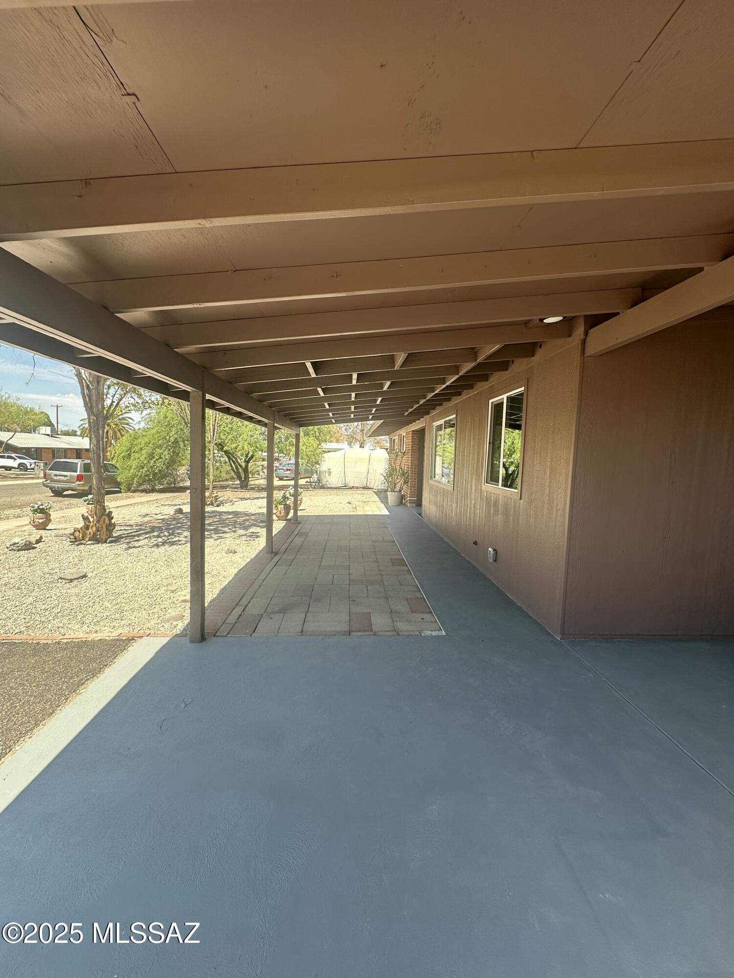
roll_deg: -2.1
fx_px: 396
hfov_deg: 85.7
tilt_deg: -4.2
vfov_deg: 102.1
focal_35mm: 14
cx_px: 367
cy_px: 489
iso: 40
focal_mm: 2.22
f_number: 2.2
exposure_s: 1/330
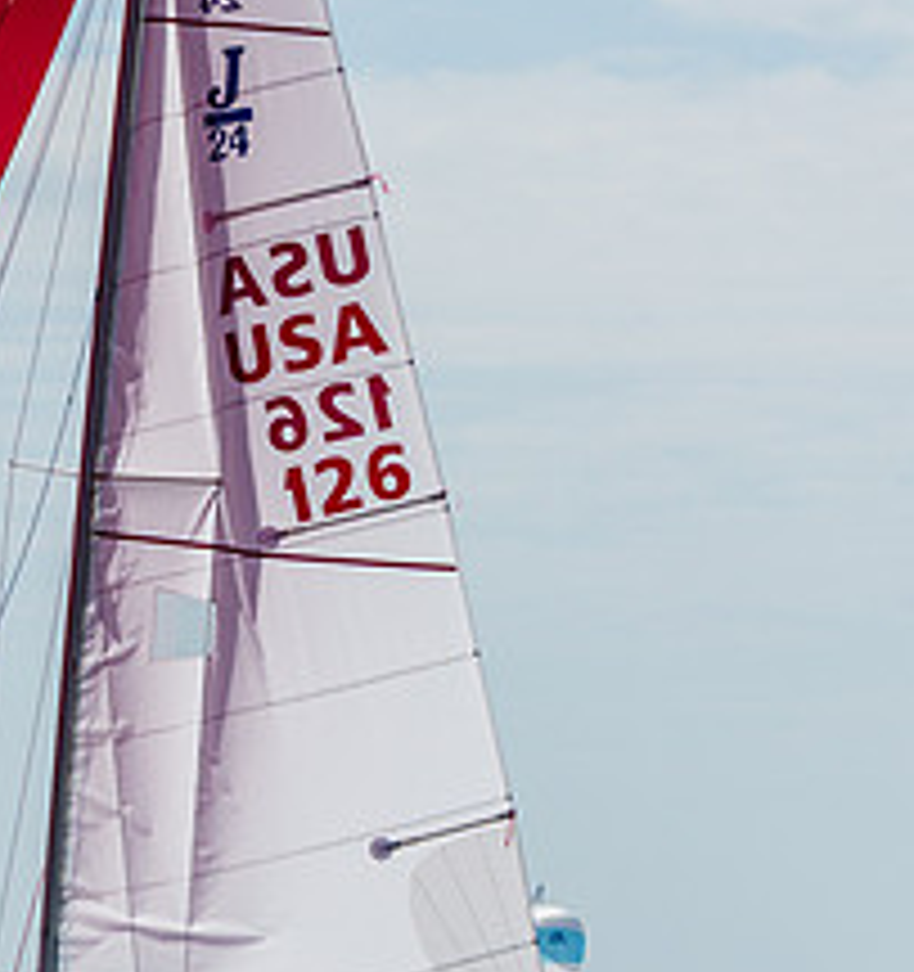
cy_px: 883
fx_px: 14466
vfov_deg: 3.8
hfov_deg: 3.6
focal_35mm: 469
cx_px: 30
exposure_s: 1/1000
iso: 160
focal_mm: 123
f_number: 8
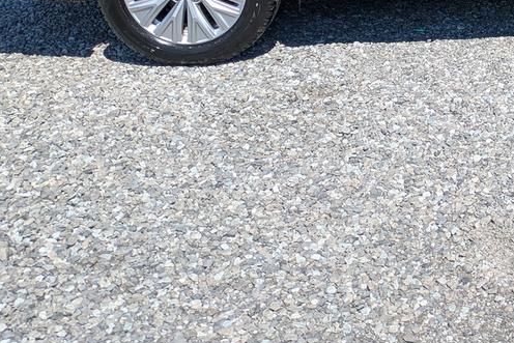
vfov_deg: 19.0
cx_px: 546
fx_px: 957
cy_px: -91
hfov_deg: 27.8
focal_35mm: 67
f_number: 1.89
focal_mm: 5.43
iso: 41
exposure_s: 1/1616
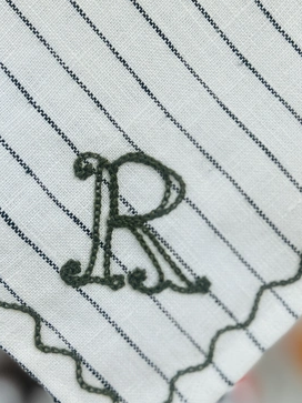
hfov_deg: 23.3
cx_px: 158
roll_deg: +4.0
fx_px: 733
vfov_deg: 30.5
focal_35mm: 63
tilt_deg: -10.7
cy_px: 130
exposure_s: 1/100
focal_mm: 5.7
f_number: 1.5
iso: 50
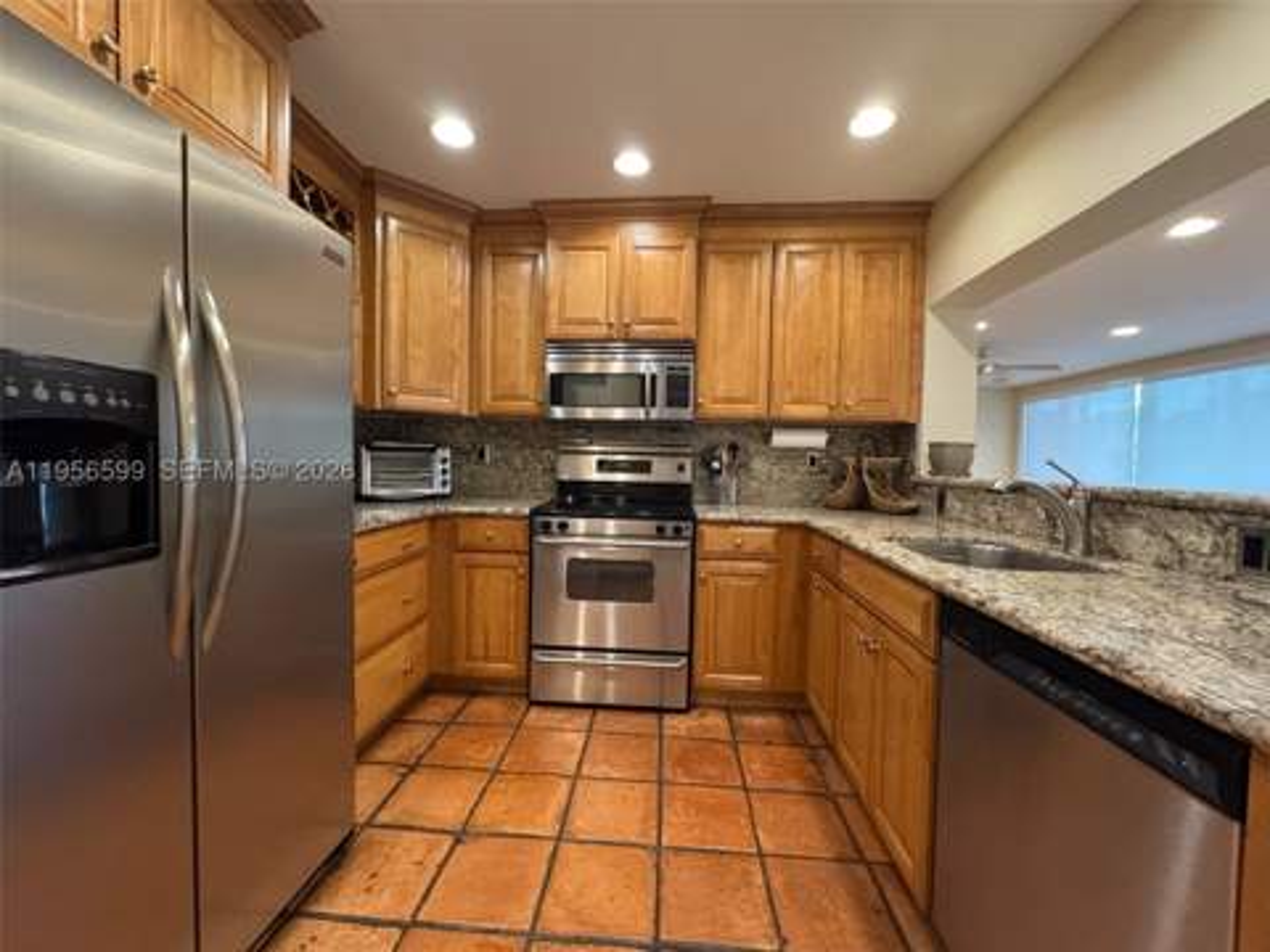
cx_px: 635
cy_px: 476
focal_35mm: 14
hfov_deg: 102.1
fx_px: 514
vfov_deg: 85.7
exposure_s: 1/60
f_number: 2.2
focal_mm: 2.22
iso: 1000
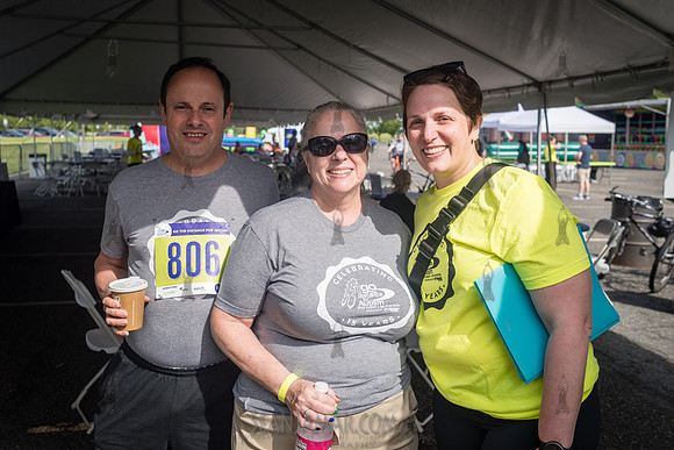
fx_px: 715
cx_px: 334
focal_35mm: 38
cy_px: 204
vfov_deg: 34.9
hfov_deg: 50.4
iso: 250
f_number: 5
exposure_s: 1/2000
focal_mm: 35
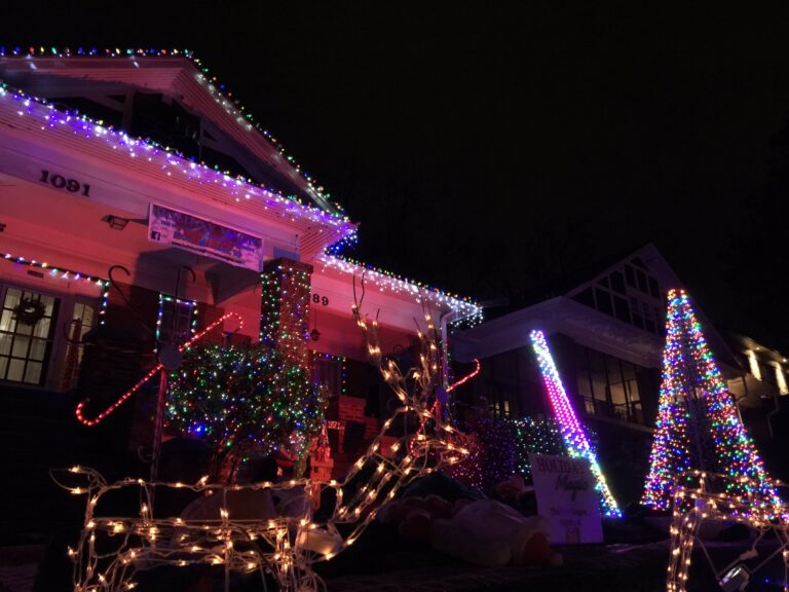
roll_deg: -0.4
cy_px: 296
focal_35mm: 29
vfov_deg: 48.2
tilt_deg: +22.9
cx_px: 394
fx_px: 661
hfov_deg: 61.7
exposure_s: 1/4
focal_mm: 4.15
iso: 100
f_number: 2.2
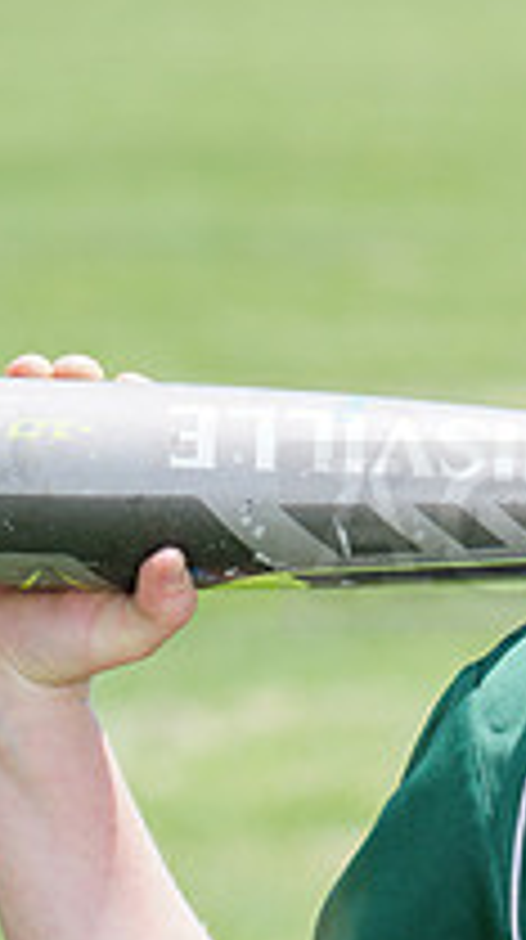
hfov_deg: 2.3
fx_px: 13339
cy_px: 501
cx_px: 1034
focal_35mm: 536
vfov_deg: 4.0
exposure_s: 1/200
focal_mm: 184
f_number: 10
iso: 200
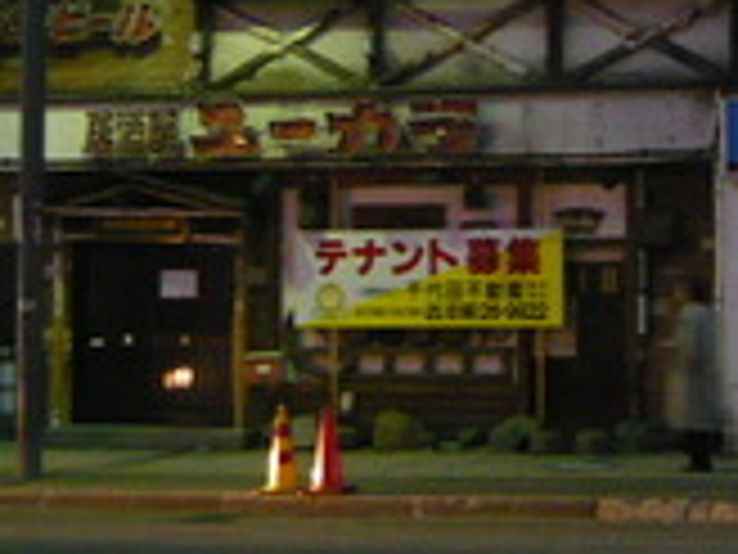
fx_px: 2516
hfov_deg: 16.5
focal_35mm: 118
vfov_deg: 12.4
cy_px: -2
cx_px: 621
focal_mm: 5.5
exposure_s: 1/8
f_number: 2.8
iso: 400
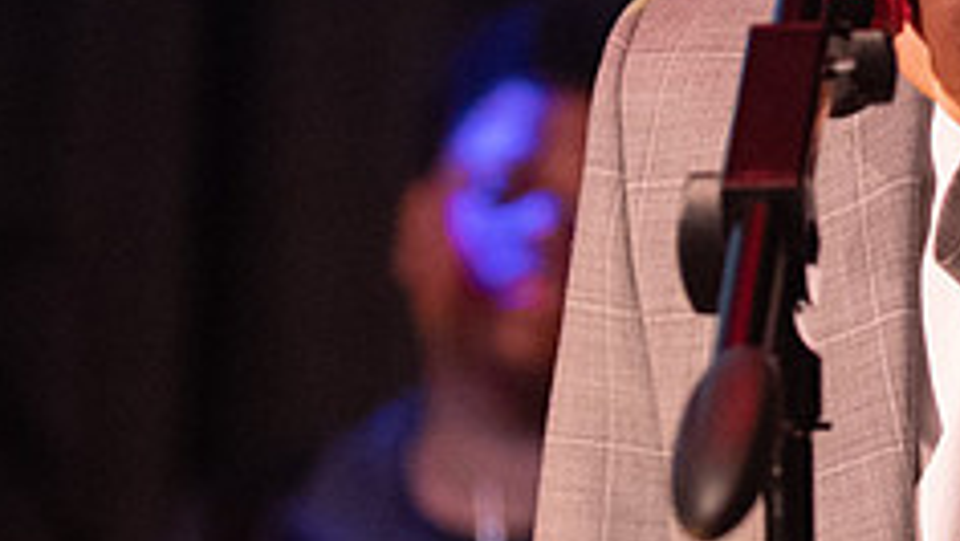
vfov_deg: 2.9
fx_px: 10492
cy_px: -281
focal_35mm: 412
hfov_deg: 5.2
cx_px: 1020
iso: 3200
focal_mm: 80
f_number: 2.8
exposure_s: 1/200
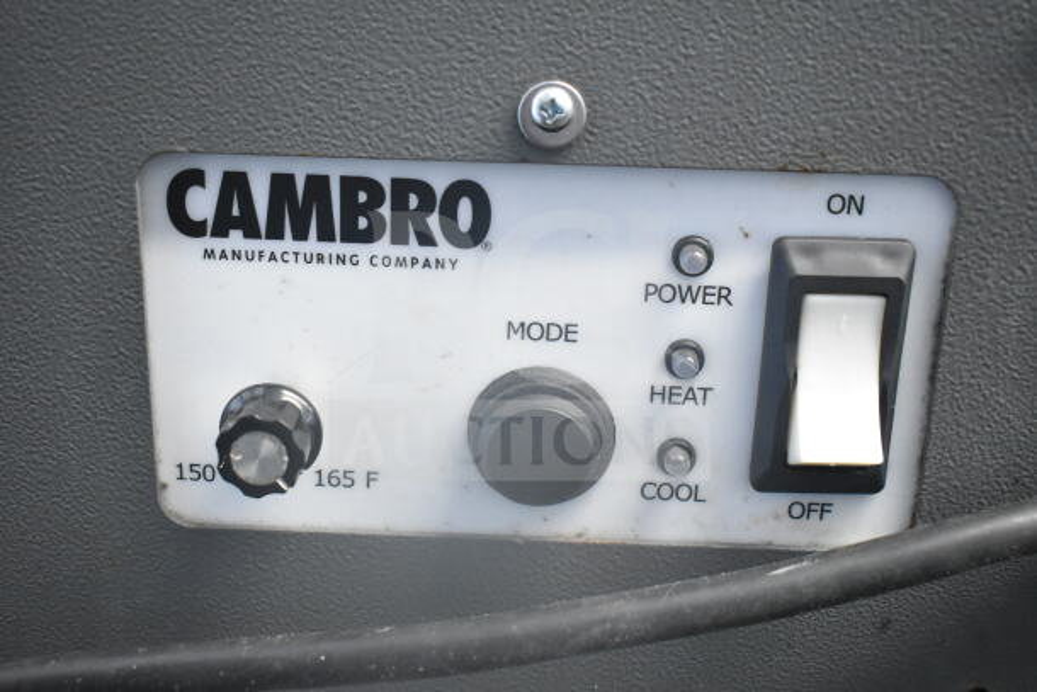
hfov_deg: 38.9
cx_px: 518
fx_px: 1469
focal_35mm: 51
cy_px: 346
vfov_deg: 26.5
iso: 4500
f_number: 4.5
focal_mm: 34
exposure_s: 1/50
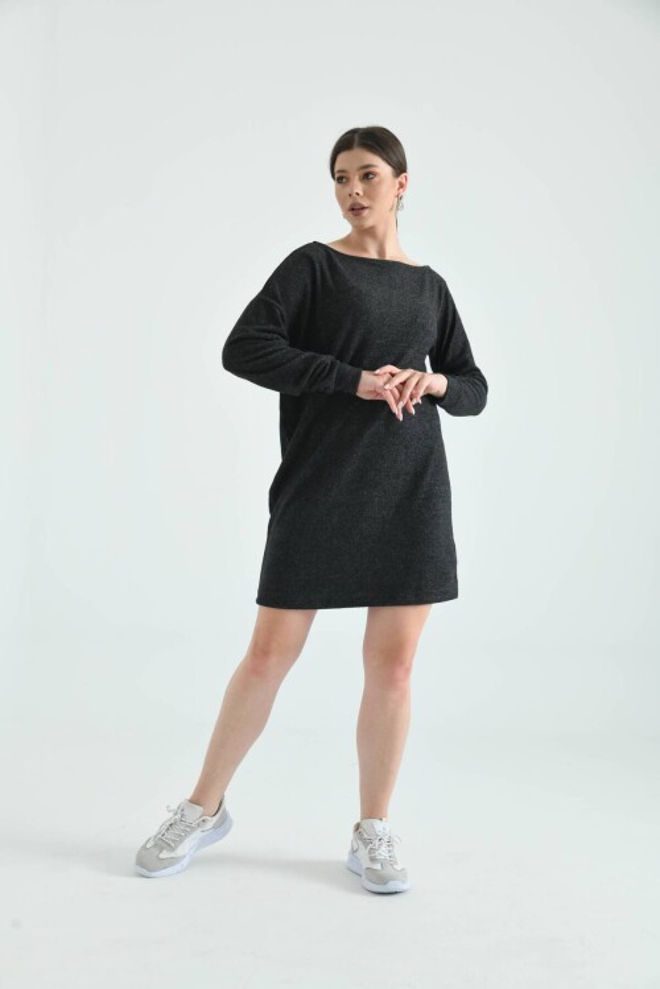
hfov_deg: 28.1
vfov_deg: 41.1
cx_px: 330
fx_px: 1320
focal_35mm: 48
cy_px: 494
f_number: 6.3
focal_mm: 48
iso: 100
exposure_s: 1/125
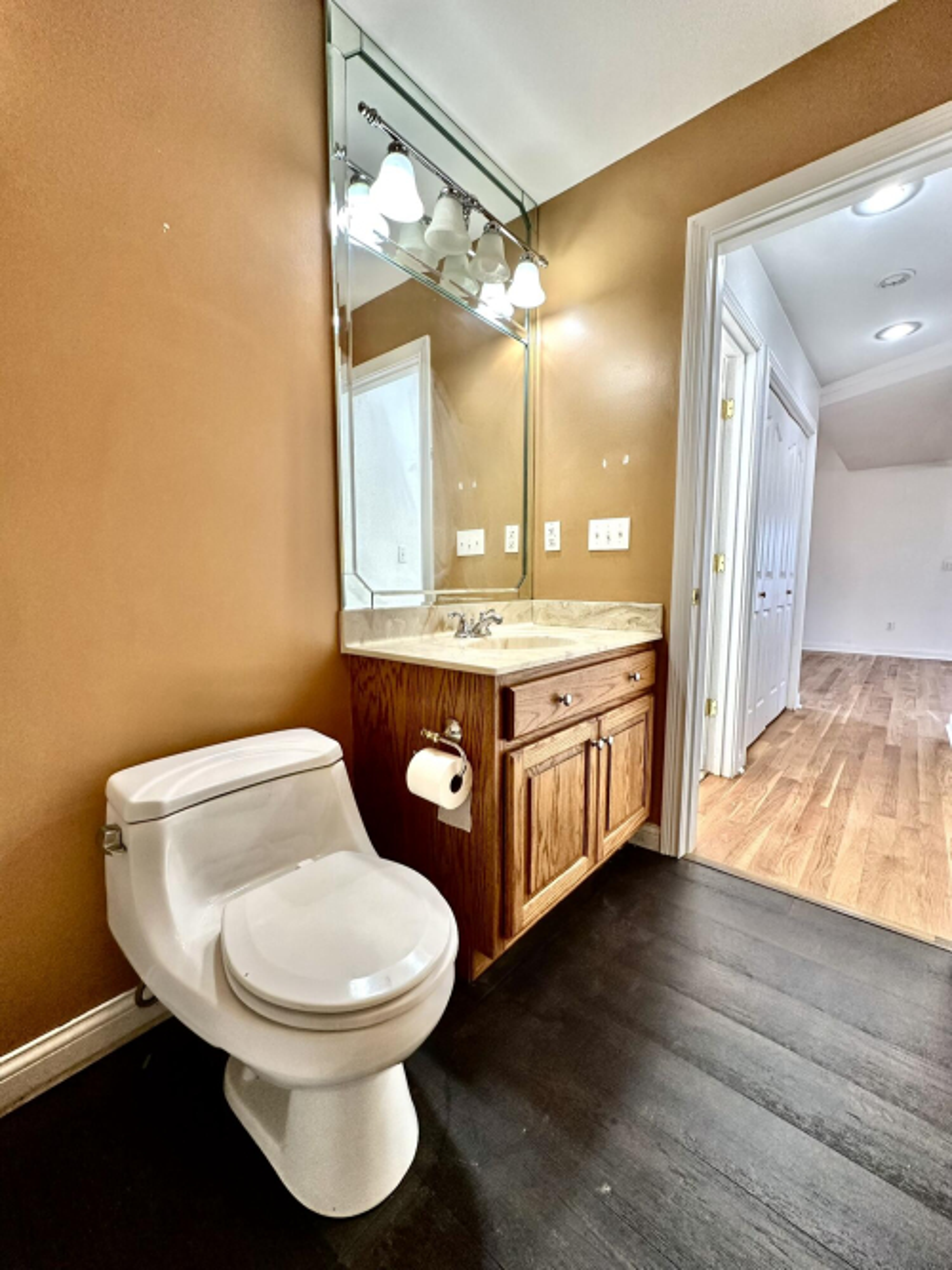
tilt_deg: -5.8
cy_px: 635
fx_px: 514
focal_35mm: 14
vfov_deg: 102.1
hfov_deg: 85.7
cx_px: 476
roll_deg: -0.2
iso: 200
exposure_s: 1/120
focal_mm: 2.22
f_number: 2.2
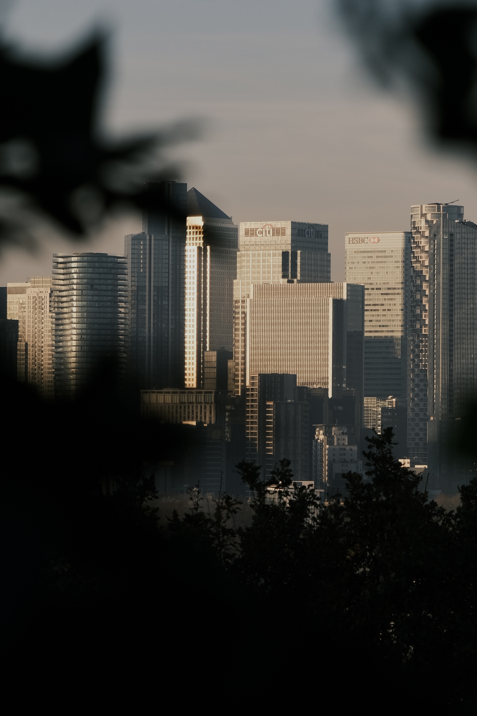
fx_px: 3836
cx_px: 284
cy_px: 355
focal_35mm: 193
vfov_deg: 10.7
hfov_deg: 7.1
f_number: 5.6
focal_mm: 80
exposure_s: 1/800
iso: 320
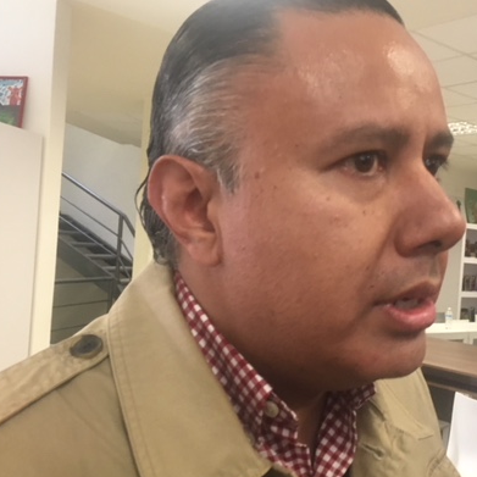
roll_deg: -4.2
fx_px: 655
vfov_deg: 40.0
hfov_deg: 39.9
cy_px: 254
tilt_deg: +0.3
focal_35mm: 42
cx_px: 277
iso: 160
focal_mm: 4.15
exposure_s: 1/30
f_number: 2.2
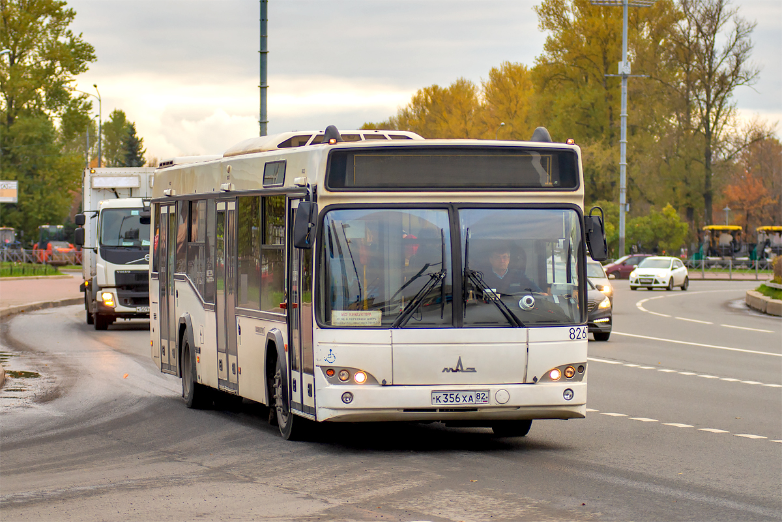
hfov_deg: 21.5
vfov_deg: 14.4
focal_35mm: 95
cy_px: 261
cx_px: 391
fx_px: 2063
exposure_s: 1/640
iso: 320
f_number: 4
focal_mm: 95
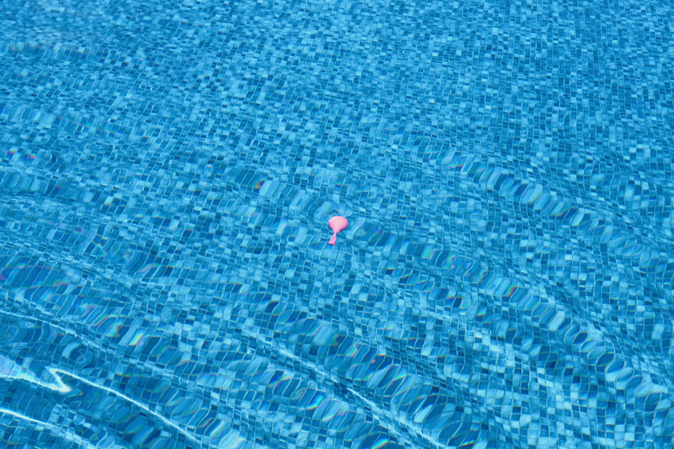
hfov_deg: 40.3
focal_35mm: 49
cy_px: 224
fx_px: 917
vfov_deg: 27.5
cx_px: 337
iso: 3200
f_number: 16
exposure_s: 1/1500
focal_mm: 32.5
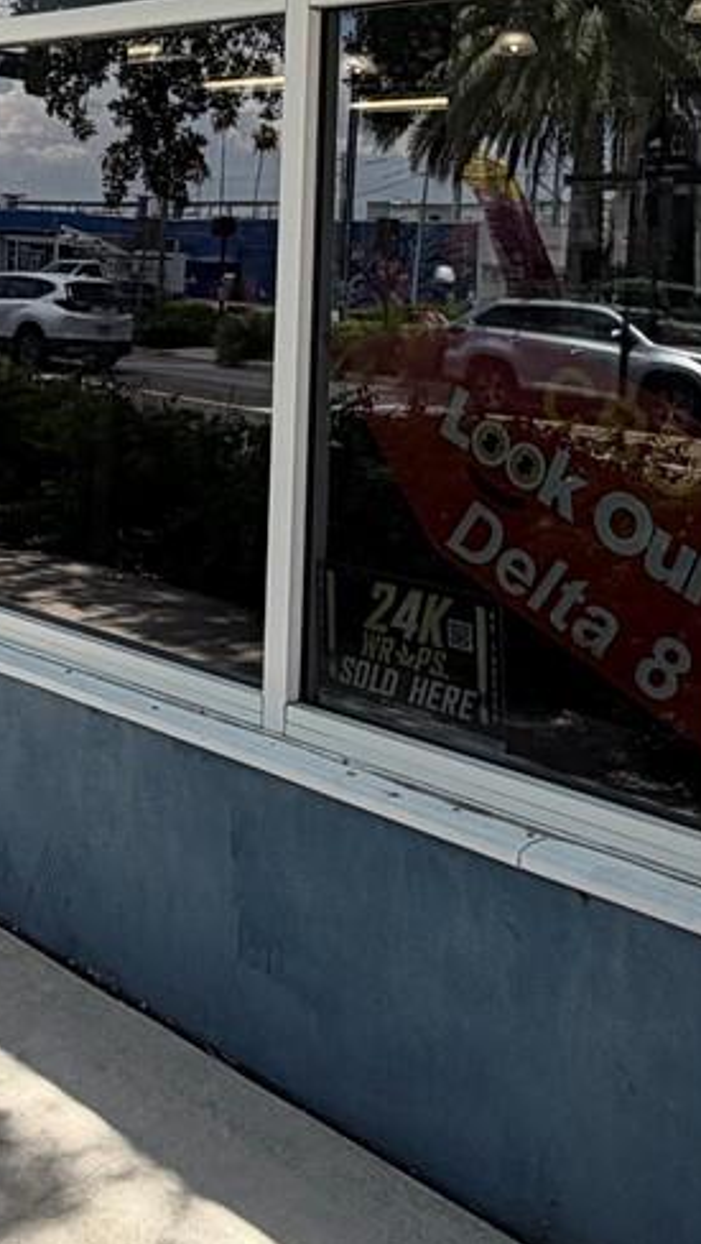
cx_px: 0
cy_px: 97
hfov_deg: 23.0
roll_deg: -3.6
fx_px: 1650
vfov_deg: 38.2
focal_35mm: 50
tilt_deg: +5.3
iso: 40
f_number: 2.2
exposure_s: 1/502
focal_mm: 2.22
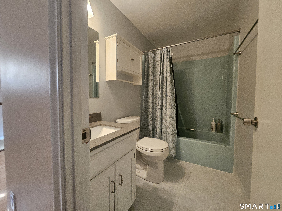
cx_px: 141
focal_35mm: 13
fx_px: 106
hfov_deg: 106.2
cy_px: 106
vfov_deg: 89.9
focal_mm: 1.7
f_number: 2.2
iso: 320
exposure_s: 1/30
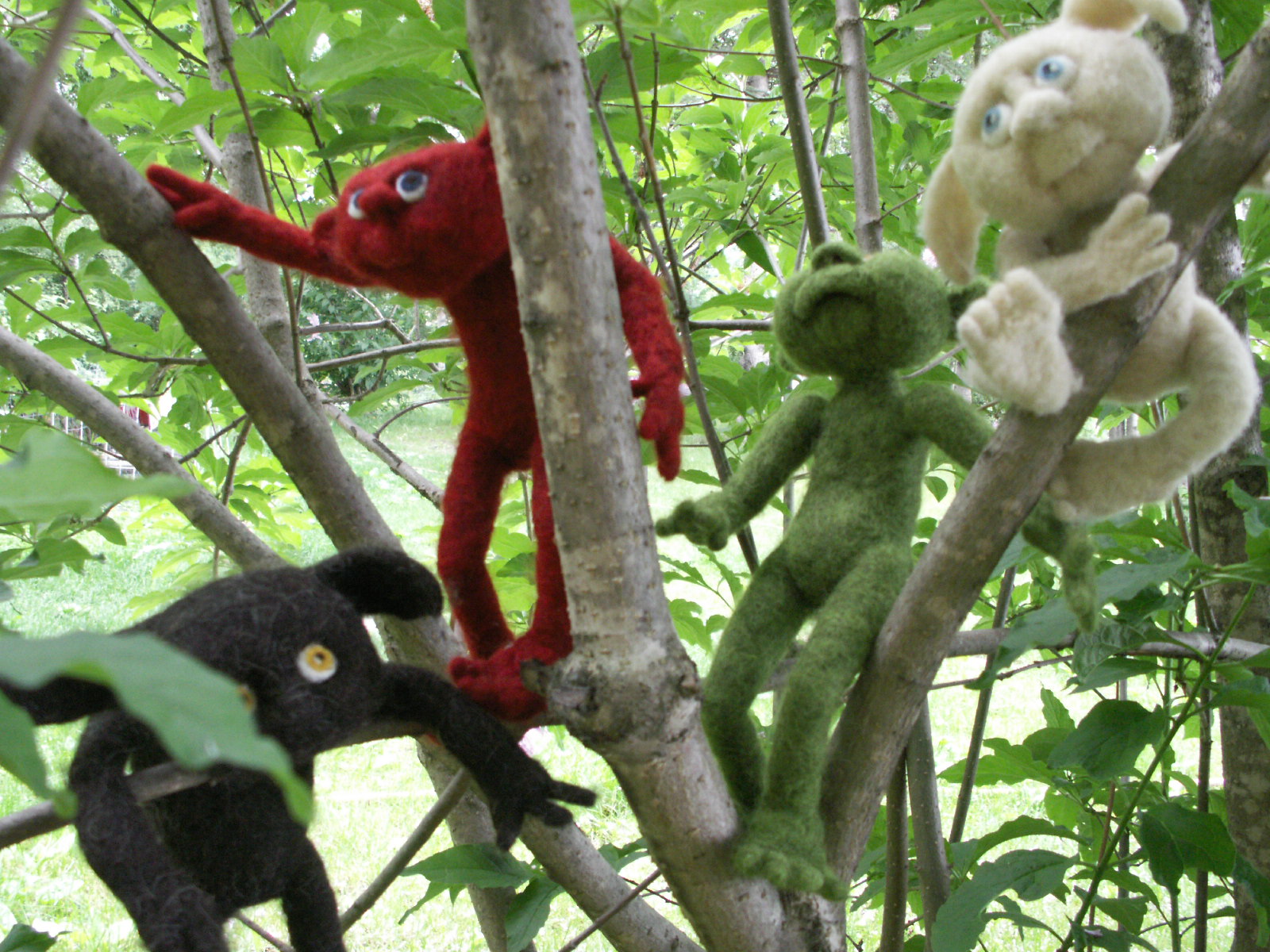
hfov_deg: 52.6
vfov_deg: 40.7
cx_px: 635
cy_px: 476
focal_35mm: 35
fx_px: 1284
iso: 160
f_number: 2.8
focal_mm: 5.86
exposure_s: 1/40
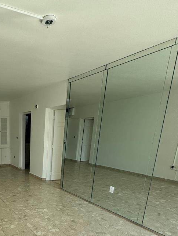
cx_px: 14
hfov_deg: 47.1
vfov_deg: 63.5
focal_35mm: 26
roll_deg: +0.6
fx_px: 178
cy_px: 176
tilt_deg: -15.4
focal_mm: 2.22
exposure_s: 1/416
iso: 40
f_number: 2.2
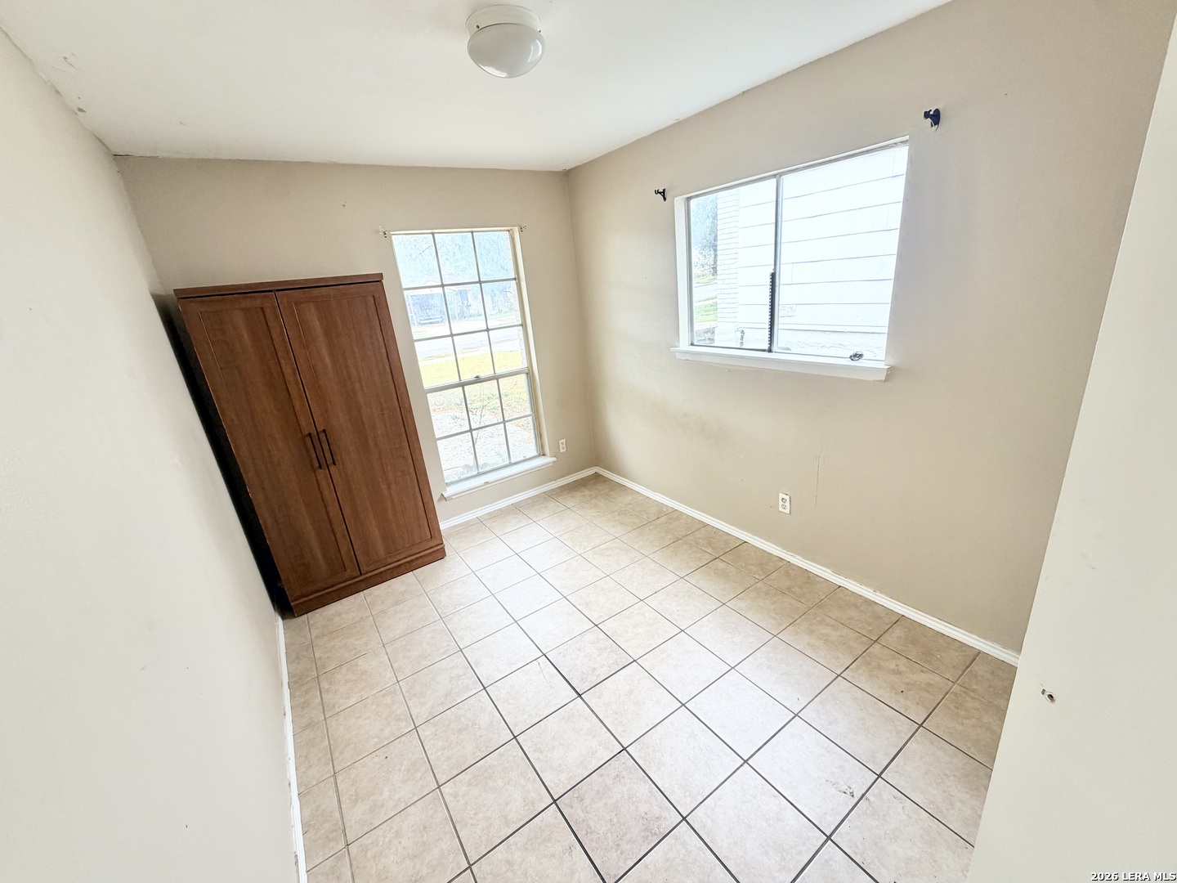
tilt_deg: -20.8
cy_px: 442
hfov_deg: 102.1
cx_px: 588
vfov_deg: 85.7
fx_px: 476
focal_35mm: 14
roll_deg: +5.5
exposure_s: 1/121
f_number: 2.2
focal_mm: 2.22
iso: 100
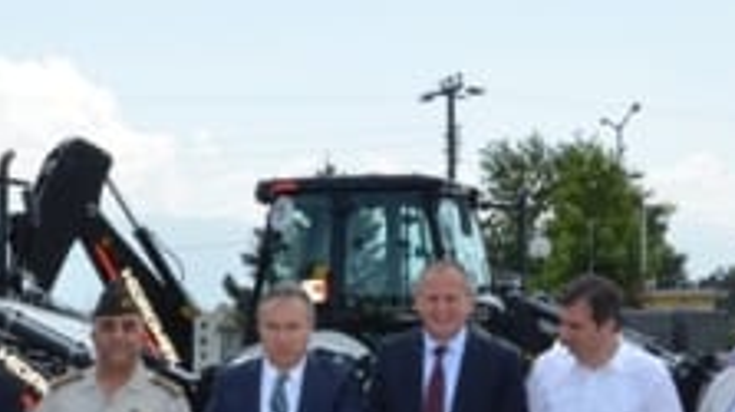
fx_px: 1597
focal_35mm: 82
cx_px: 201
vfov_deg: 14.4
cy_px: 453
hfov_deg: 25.7
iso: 1600
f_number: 25
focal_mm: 26
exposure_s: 1/250
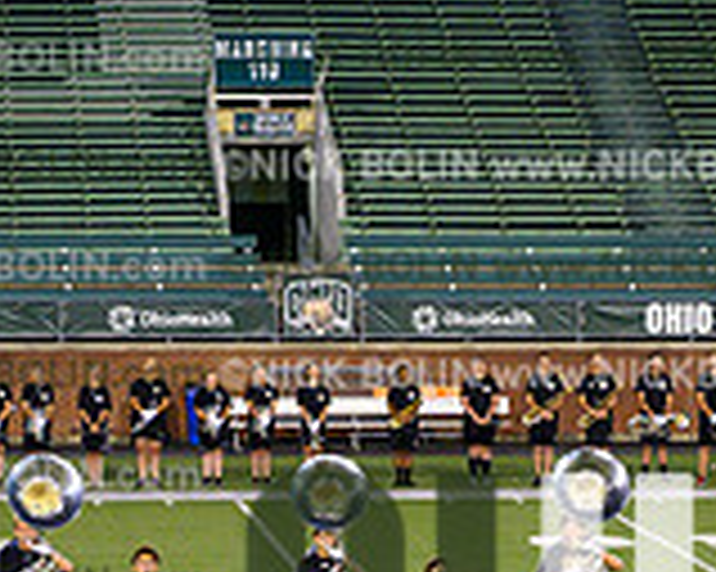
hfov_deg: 8.0
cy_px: 685
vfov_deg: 6.4
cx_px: 563
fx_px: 5083
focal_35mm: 240
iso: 4000
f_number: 4
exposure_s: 1/1000
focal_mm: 70
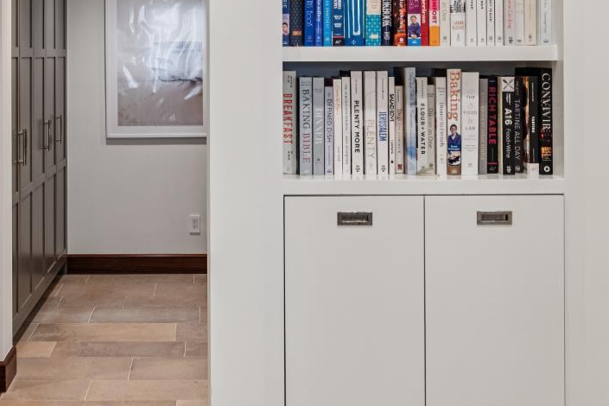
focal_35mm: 66
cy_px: 67
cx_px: 211
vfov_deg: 20.3
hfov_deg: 30.3
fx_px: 1116
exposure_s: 1/30
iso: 640
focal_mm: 31
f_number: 11
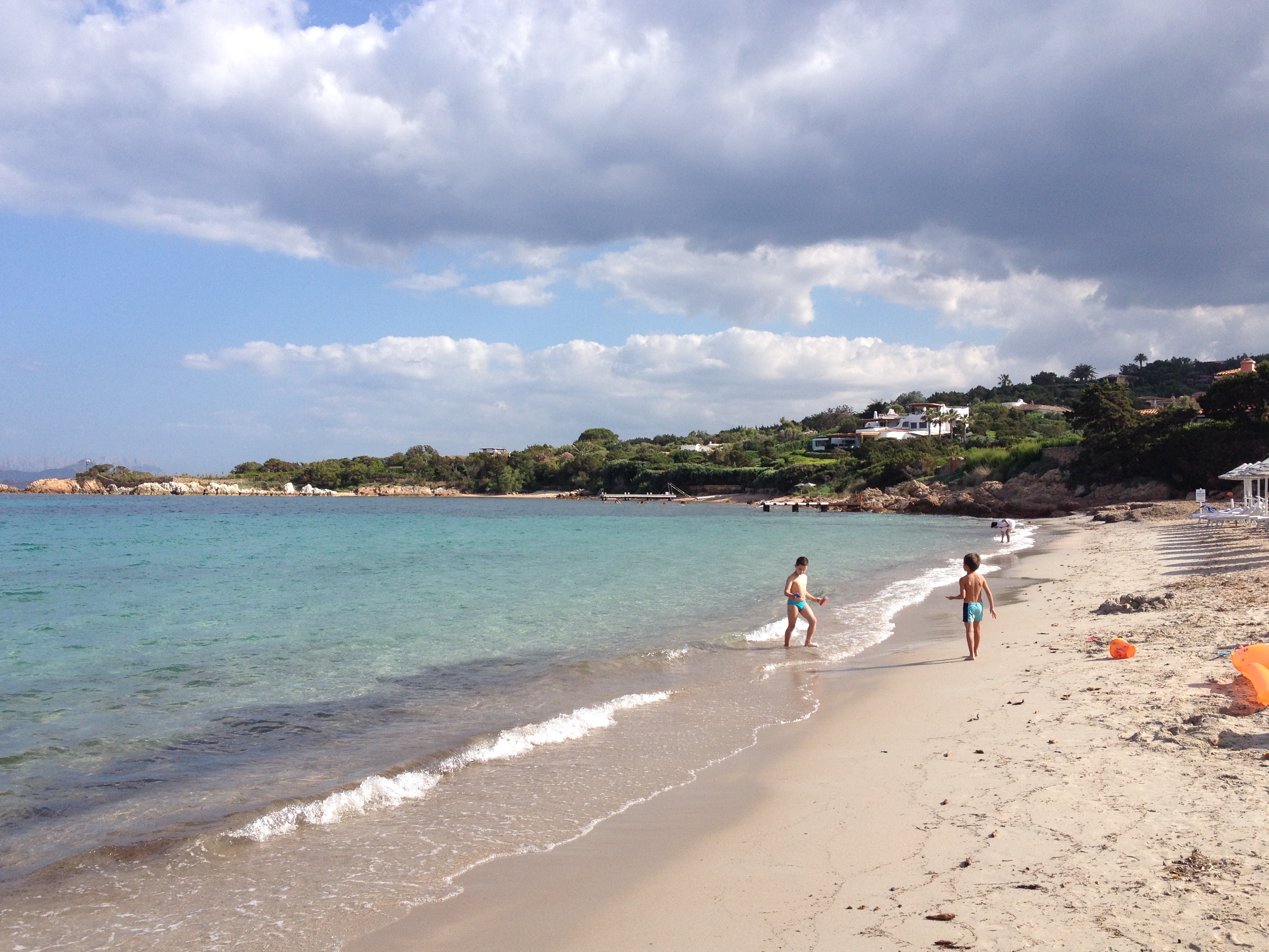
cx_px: 623
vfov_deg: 39.7
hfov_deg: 51.3
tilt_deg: -2.4
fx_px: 1320
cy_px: 488
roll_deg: -0.4
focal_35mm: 36
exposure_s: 1/1672
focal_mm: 4.28
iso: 50
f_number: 2.4
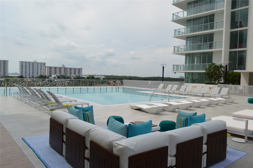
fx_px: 189
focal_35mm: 27
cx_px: 126
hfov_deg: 67.5
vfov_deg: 47.7
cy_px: 84
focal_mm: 18
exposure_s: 1/320
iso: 100
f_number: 9
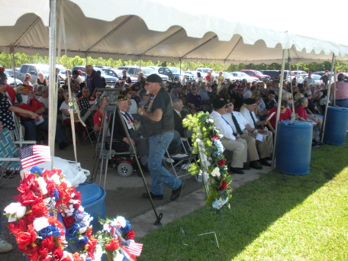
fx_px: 362
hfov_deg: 51.4
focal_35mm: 36
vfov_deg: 39.7
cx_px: 174
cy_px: 130
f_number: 3.5
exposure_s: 1/180
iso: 88
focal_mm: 6.3
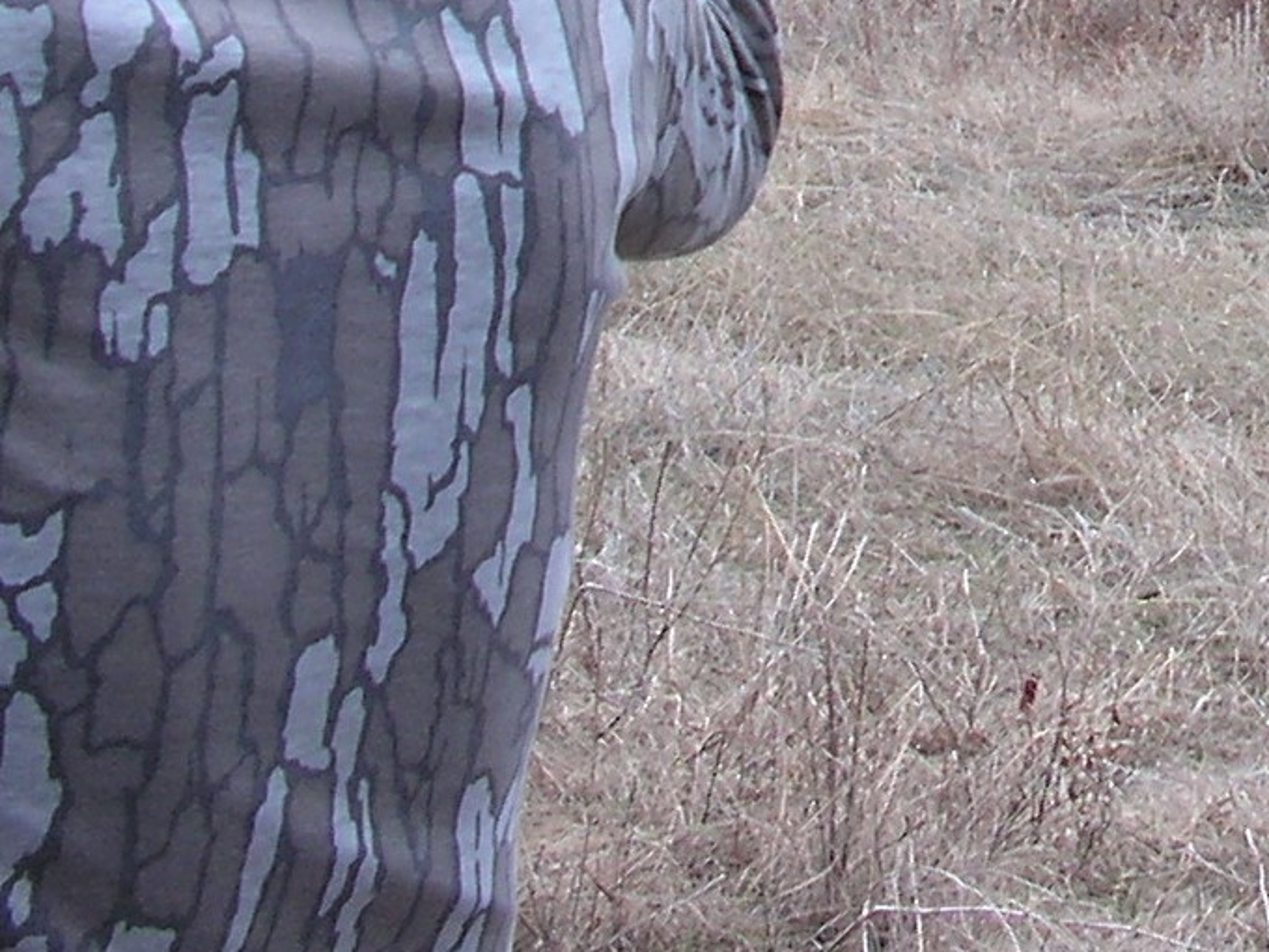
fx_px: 3996
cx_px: 1192
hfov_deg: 17.7
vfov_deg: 13.1
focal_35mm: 109
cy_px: -306
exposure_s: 1/160
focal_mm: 6.4
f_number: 4.8
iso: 50
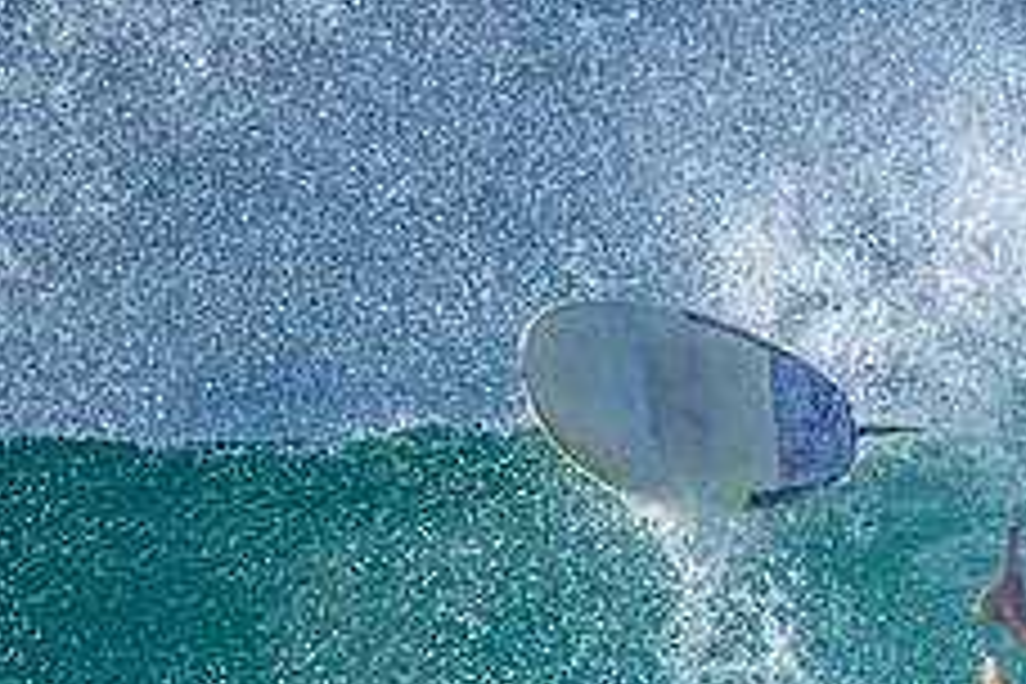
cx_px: 1529
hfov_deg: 0.7
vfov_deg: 0.5
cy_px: 1005
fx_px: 79195
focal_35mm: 2779
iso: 1100
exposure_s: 1/3200
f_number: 8
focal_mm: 800
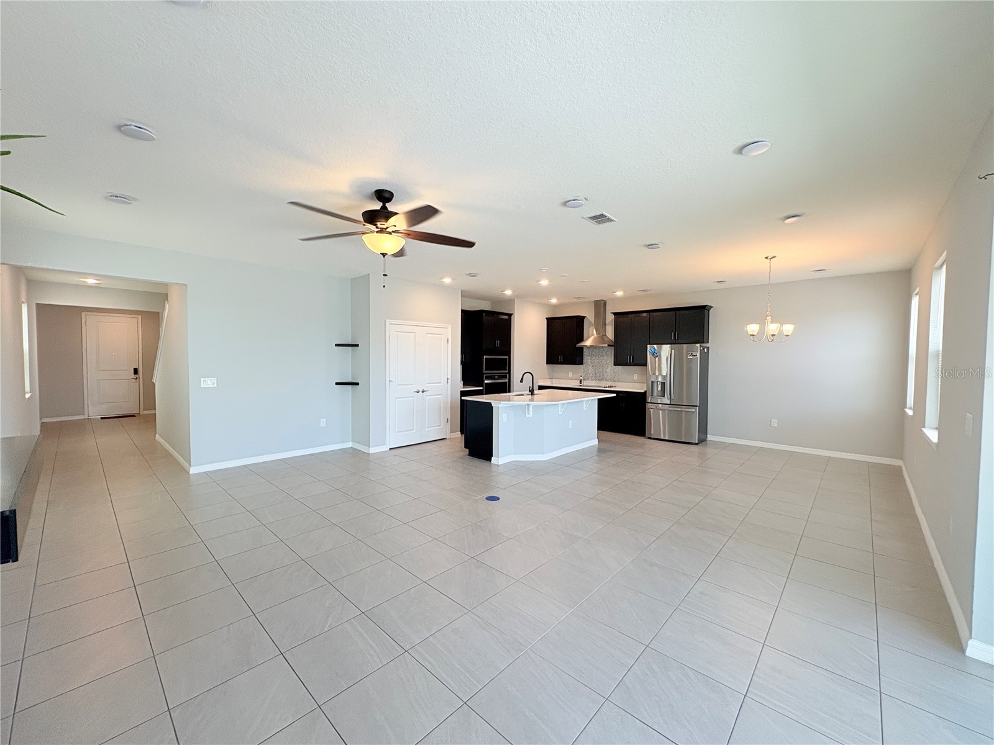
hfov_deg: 102.1
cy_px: 372
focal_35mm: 14
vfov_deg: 85.7
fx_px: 402
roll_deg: +0.2
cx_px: 497
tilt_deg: -1.5
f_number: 2.2
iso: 100
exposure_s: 1/120
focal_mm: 2.22
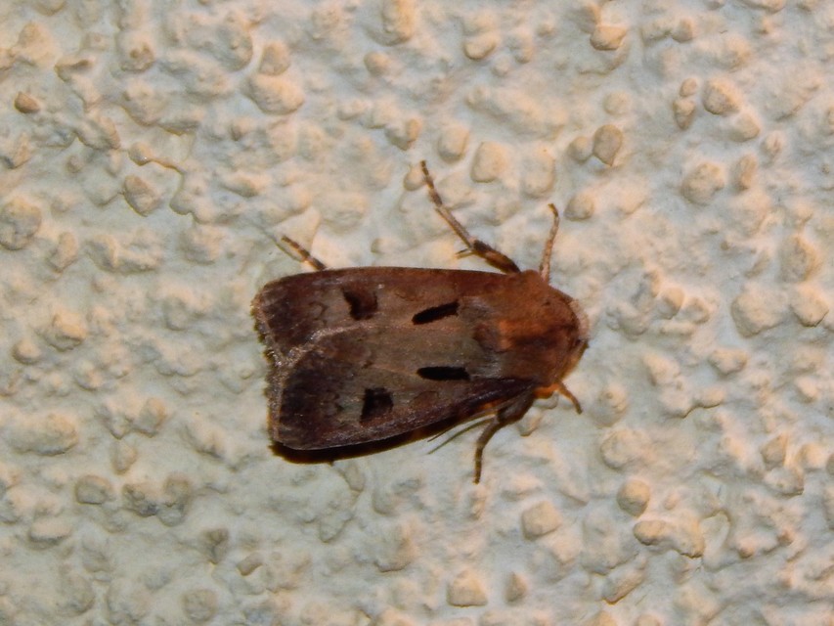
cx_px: 417
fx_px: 6723
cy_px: 313
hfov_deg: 7.1
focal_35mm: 279
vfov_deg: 5.3
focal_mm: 50.1
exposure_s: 1/30
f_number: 5.7
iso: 200
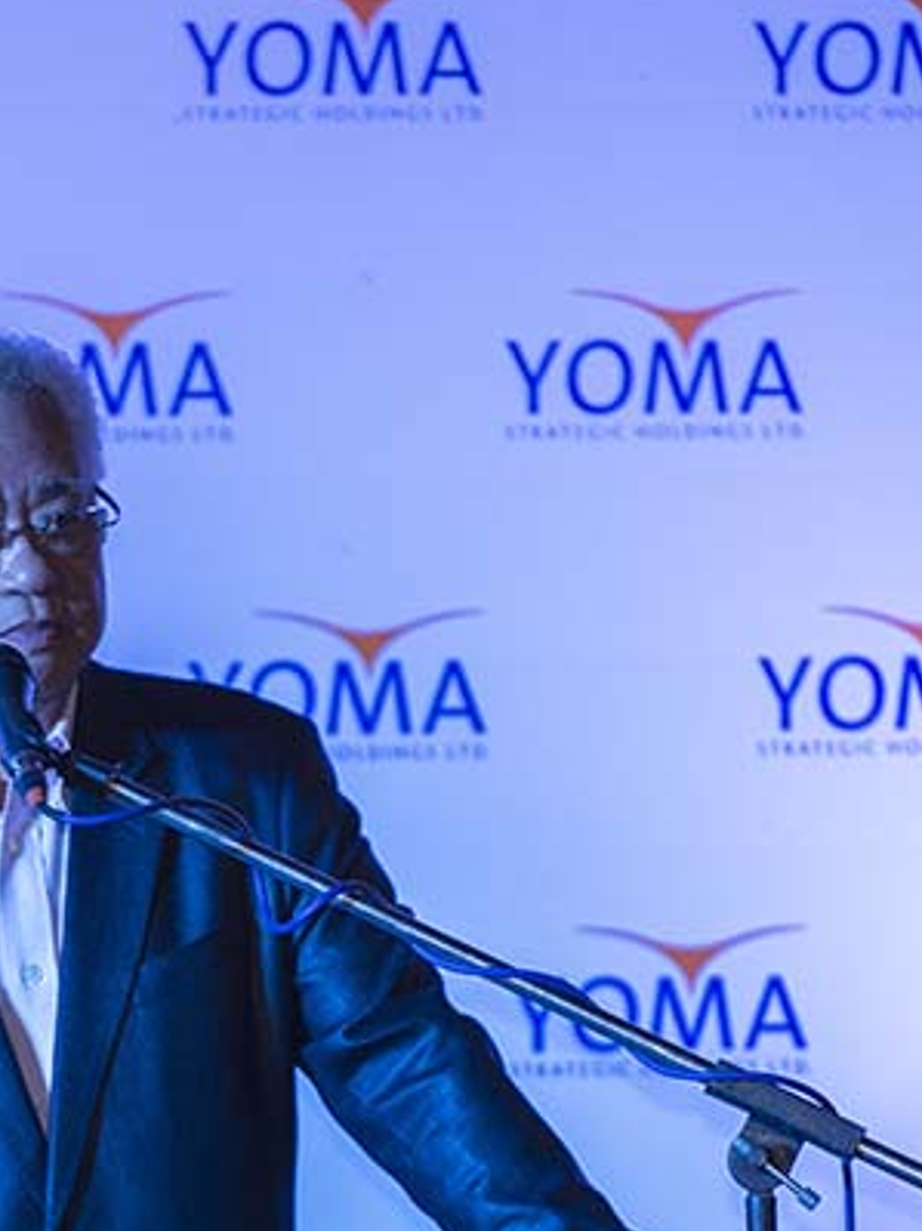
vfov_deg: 4.3
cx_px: 589
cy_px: 967
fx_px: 16452
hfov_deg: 3.2
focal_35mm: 463
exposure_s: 1/250
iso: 640
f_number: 3.5
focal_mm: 200
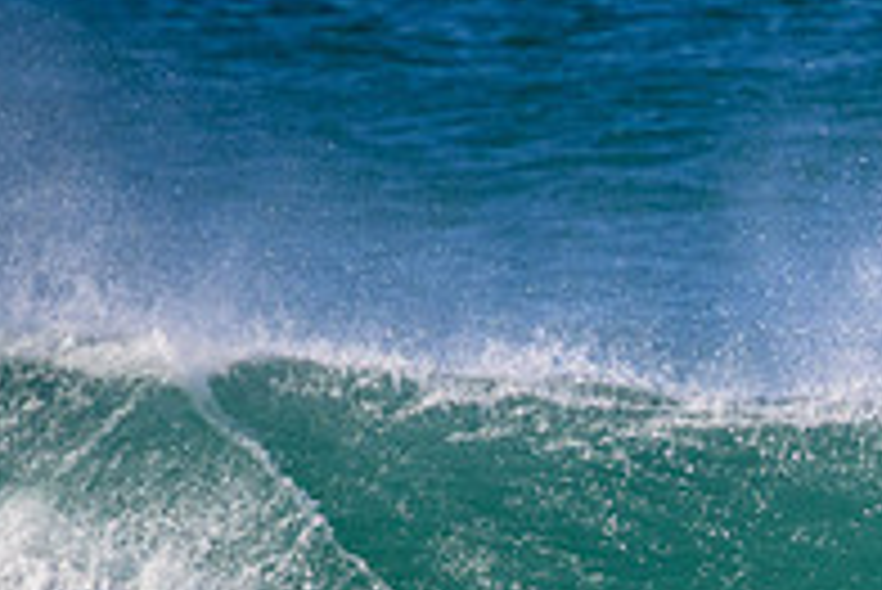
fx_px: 57983
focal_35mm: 2365
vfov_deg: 0.6
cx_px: 1220
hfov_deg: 0.9
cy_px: 795
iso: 2000
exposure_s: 1/2000
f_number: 11
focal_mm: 800
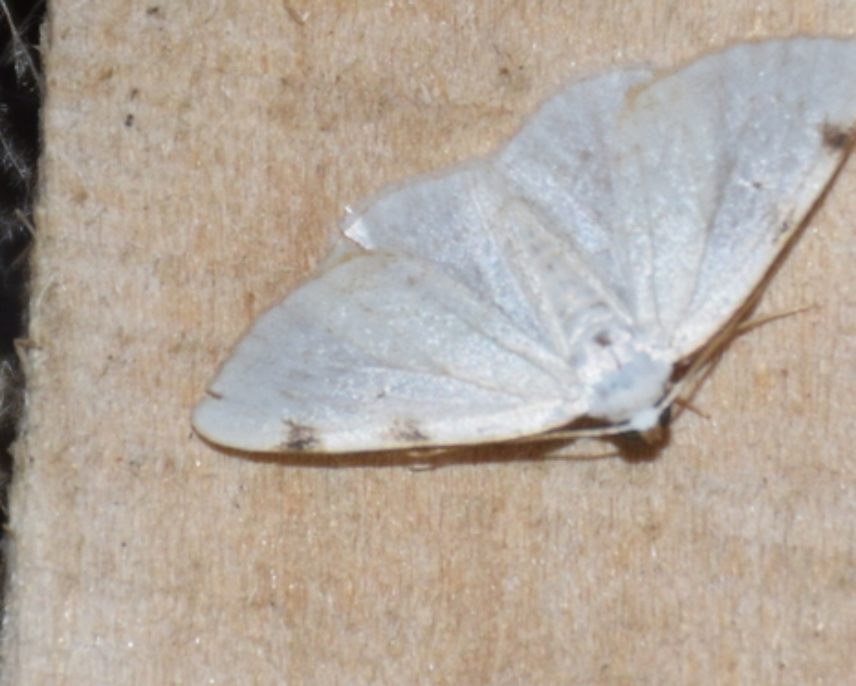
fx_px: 10265
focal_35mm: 405
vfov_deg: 3.8
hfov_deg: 4.8
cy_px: 253
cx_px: 481
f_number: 7.1
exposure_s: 1/60
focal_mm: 140
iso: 320
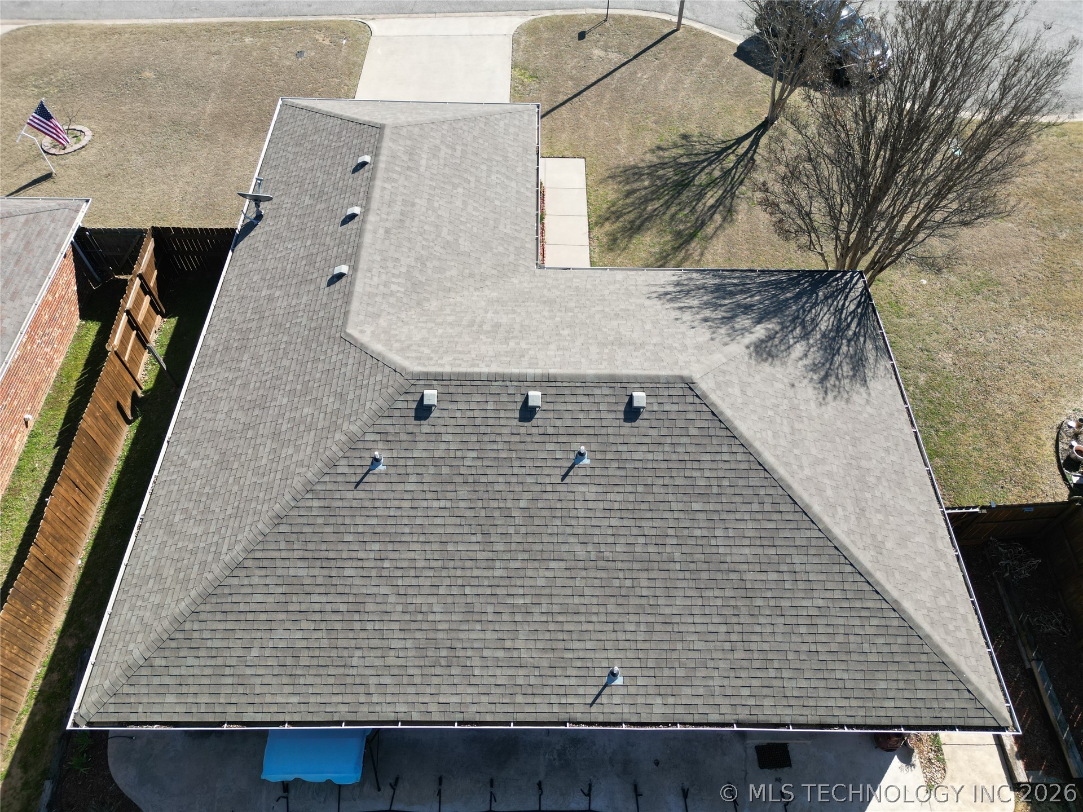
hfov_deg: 71.6
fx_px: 751
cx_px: 542
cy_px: 406
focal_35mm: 24
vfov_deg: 56.8
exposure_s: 1/1500
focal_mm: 6.72
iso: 120
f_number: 1.7
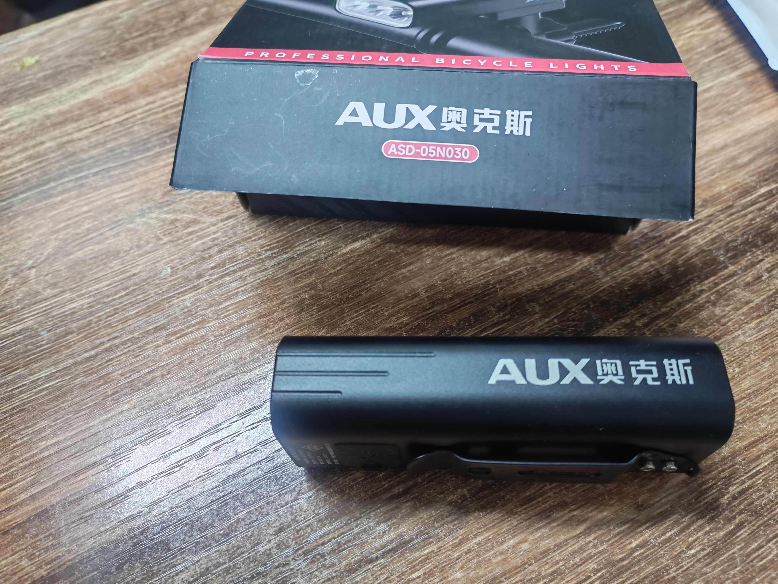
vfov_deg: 51.4
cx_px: 389
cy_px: 292
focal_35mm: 27
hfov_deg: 65.3
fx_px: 607
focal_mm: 5.52
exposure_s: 1/20
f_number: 1.95
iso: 1250
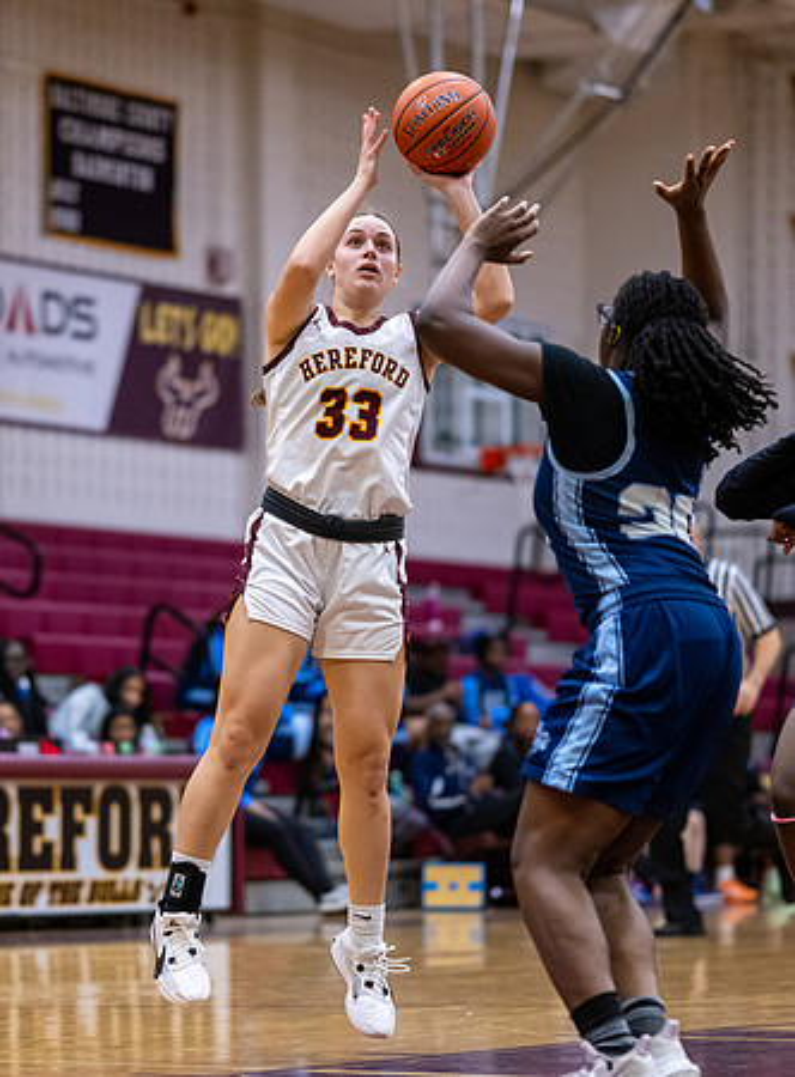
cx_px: 227
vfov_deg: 13.6
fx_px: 4524
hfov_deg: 10.0
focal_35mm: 146
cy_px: 568
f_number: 1.8
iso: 2500
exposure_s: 1/1250
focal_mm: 85
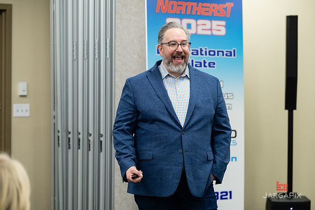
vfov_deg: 12.5
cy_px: 102
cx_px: 163
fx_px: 960
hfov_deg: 18.6
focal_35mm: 110
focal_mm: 105
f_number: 3.2
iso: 1000
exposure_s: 1/200
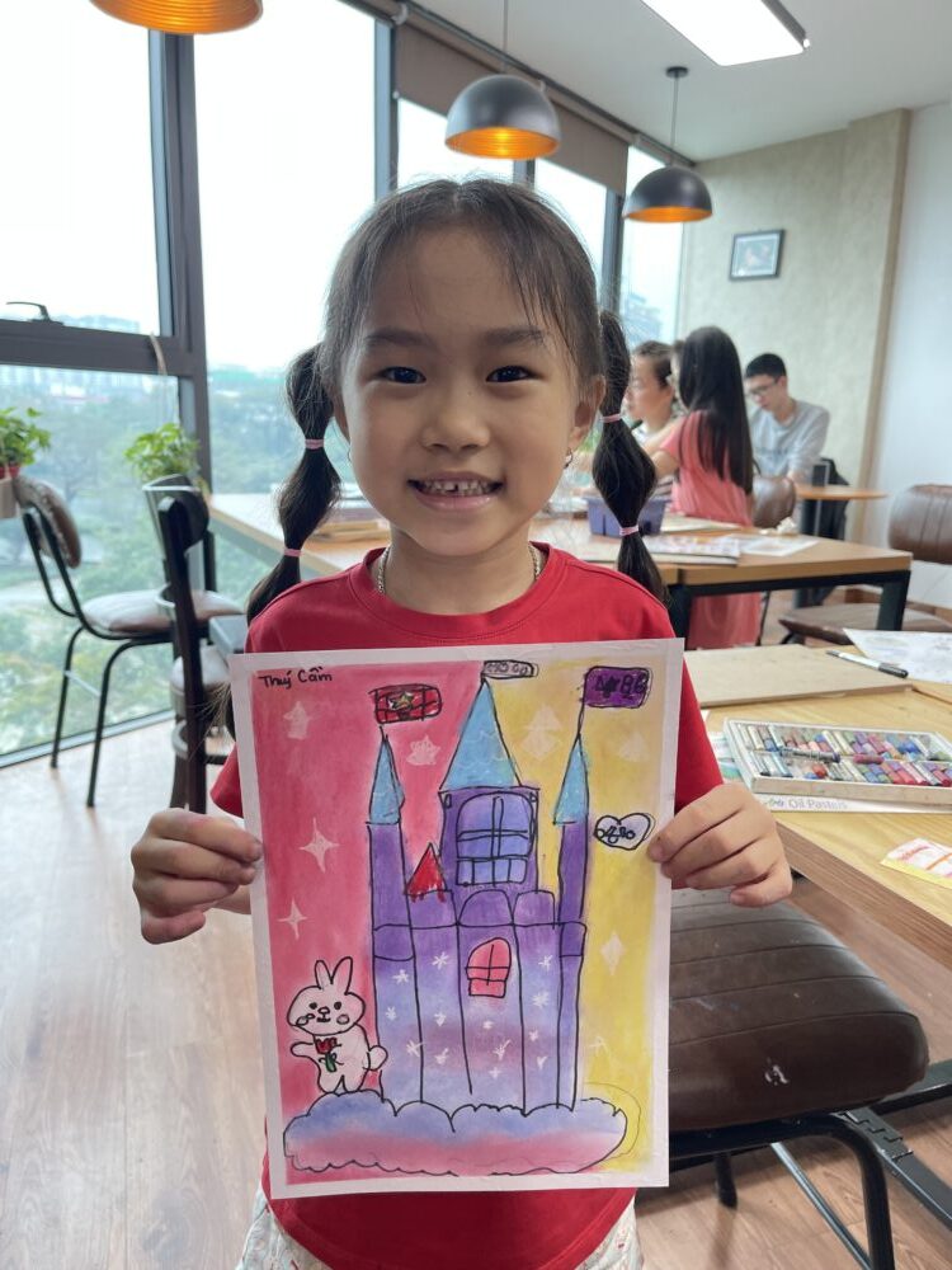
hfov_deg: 54.9
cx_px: 476
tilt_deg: -13.7
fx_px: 917
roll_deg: -1.5
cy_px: 635
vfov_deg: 69.4
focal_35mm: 25
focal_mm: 5.1
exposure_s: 1/100
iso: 64
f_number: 1.6
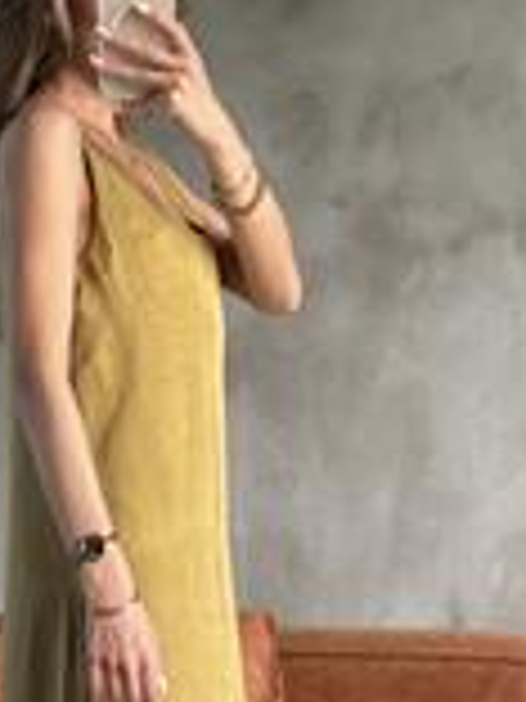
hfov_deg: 11.3
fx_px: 2654
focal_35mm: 131
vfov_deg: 15.0
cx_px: 148
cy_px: 441
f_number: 1.78
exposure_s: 1/60
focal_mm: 6.76
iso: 160
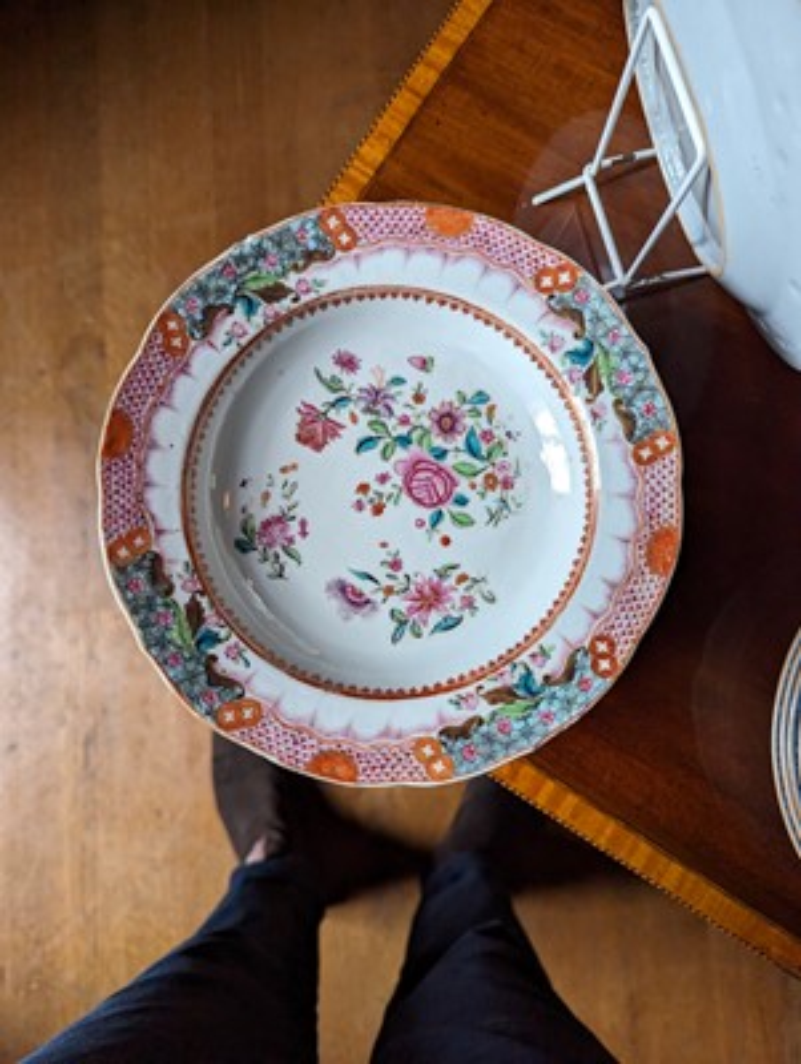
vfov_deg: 71.5
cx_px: 400
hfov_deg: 56.9
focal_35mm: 24
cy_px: 532
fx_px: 739
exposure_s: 1/100
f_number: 1.85
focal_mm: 6.81
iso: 170
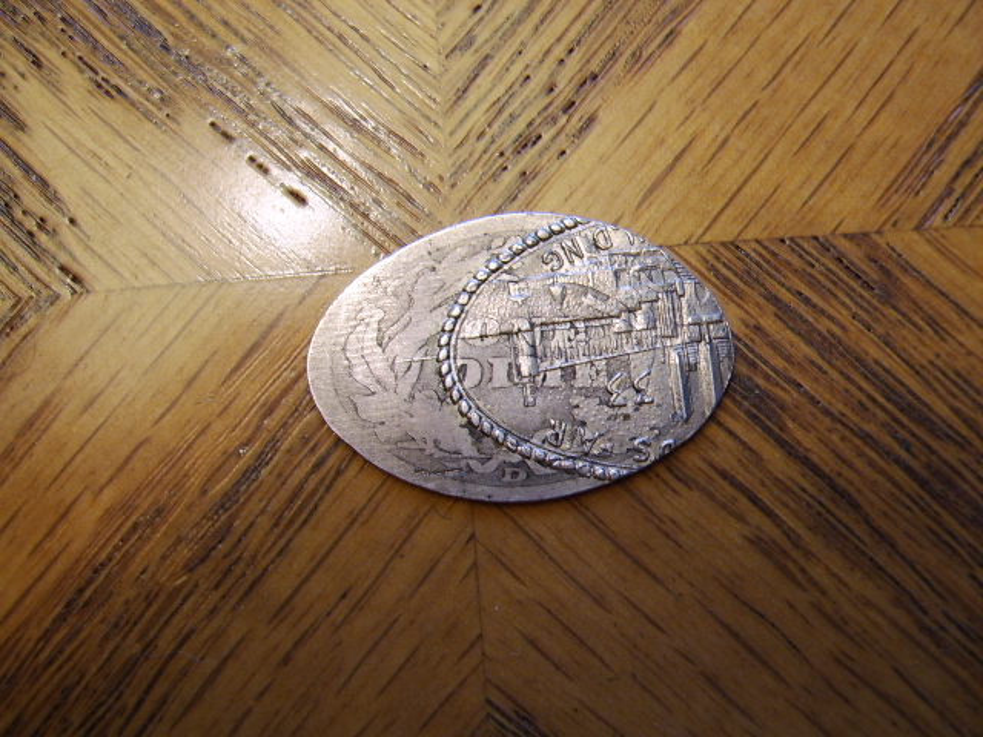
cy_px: 368
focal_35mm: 31
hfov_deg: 58.4
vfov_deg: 45.4
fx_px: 880
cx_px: 492
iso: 71
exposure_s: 1/30
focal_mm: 8.13
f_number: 2.7
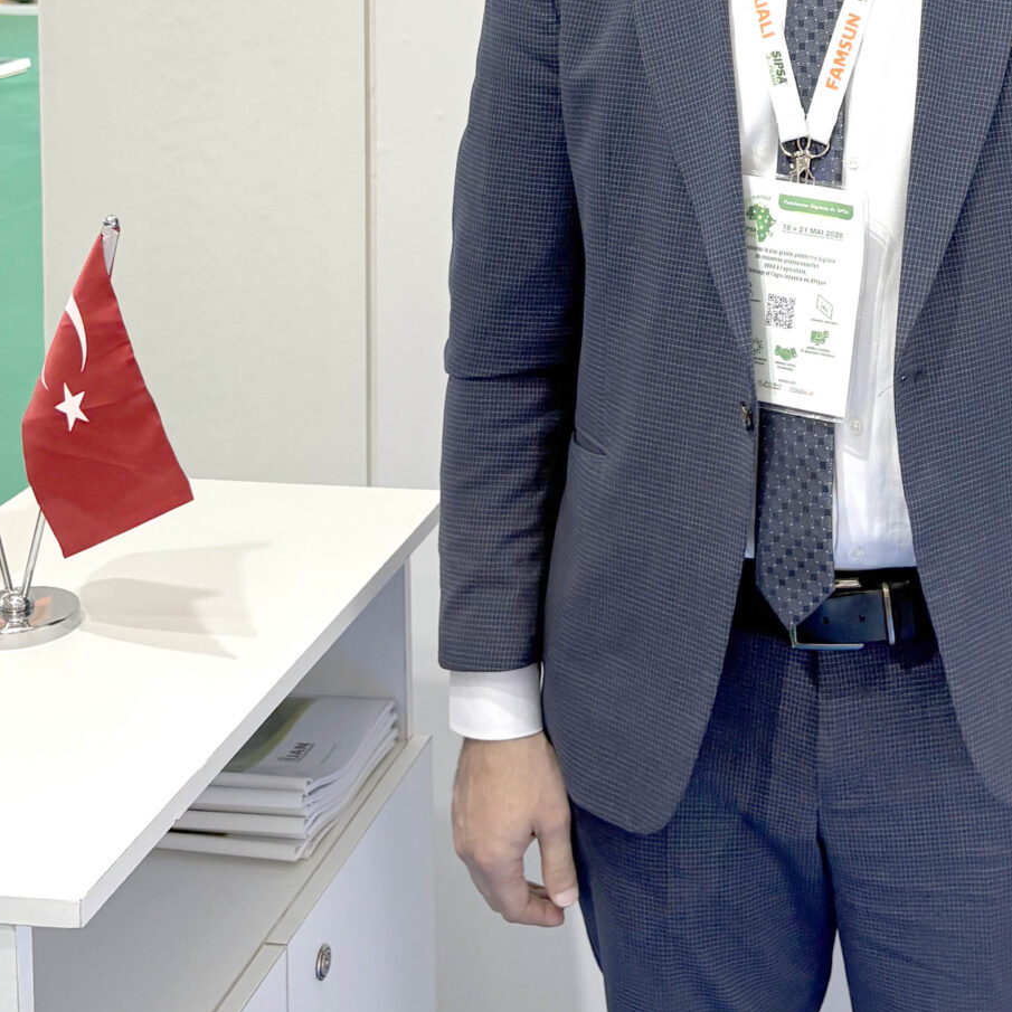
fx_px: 2150
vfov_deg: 25.2
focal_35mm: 65
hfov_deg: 26.1
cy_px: -11
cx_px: 787
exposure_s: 1/50
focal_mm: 5.96
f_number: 1.6
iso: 64
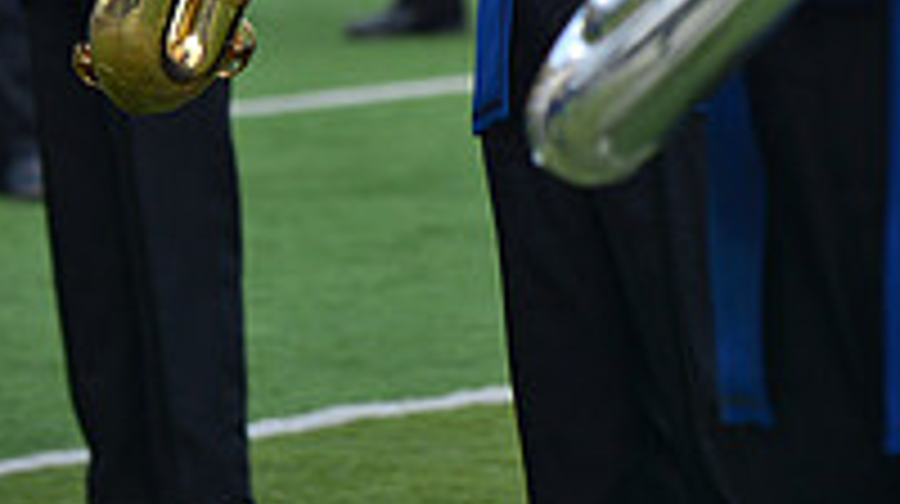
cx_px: 380
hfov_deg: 4.2
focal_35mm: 519
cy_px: -477
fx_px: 12372
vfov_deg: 2.3
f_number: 5.6
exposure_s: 1/1250
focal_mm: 220
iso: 200
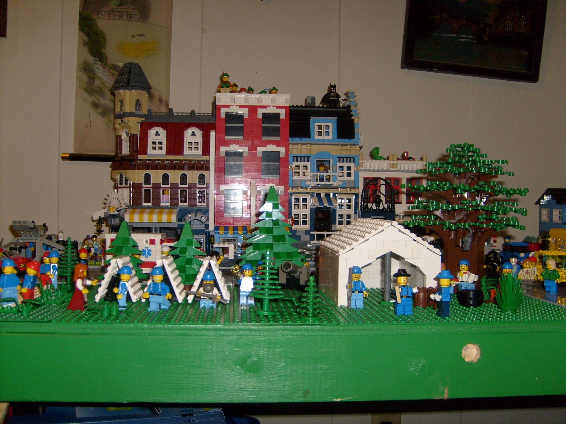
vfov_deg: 40.7
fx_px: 572
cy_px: 212
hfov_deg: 52.6
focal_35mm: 35
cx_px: 283
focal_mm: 5.8
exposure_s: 1/45
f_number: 2.8
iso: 100
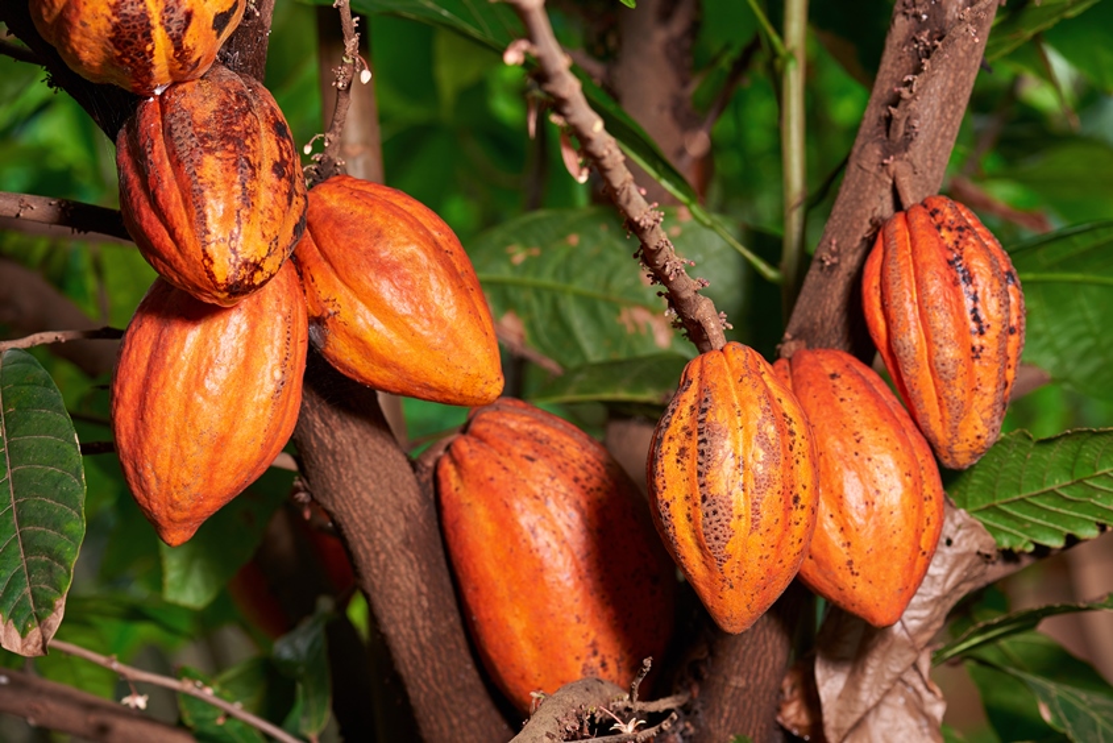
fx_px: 3247
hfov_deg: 19.4
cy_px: 372
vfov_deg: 13.1
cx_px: 556
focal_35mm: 105
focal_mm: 105
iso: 200
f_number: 8
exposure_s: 1/60
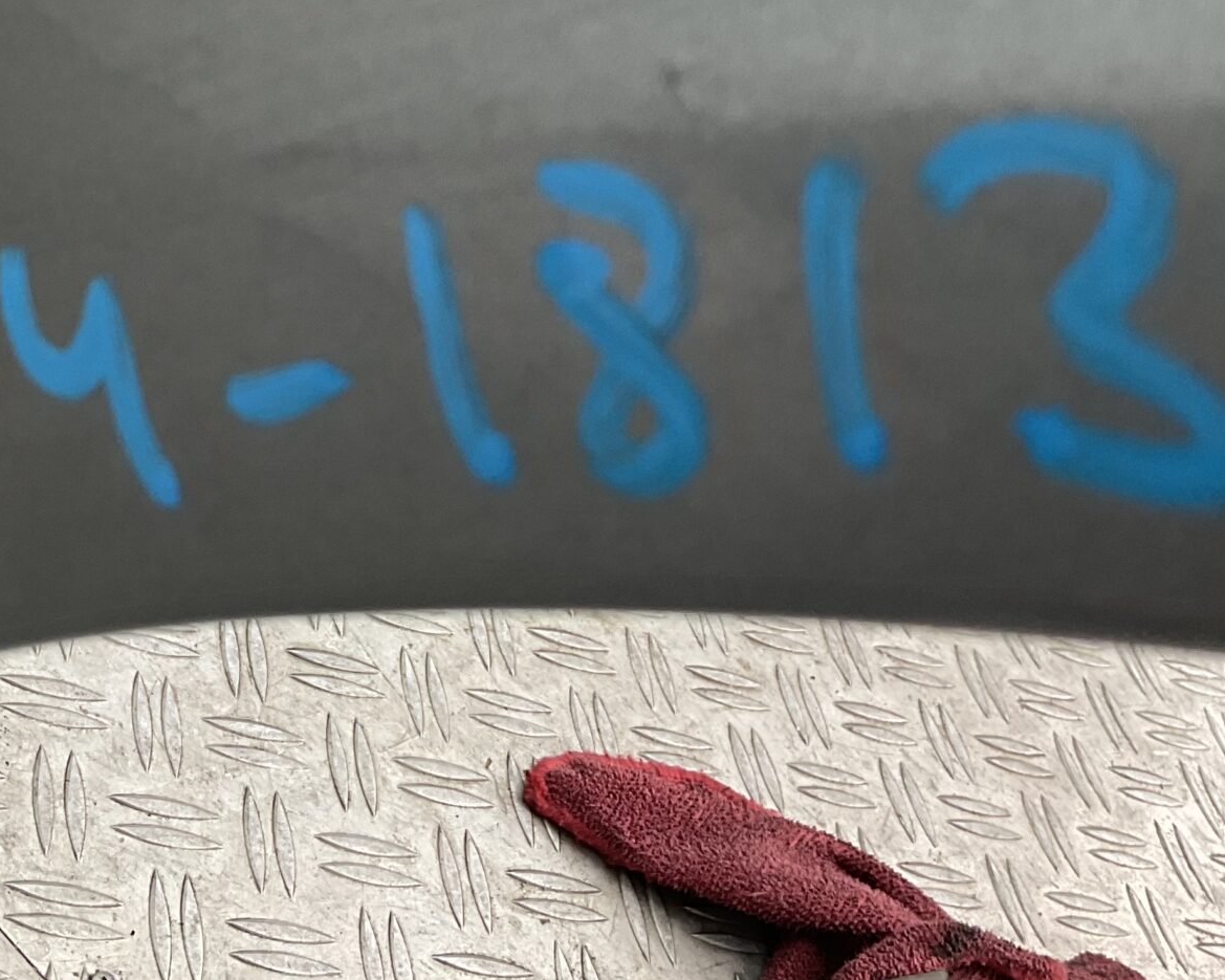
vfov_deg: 23.7
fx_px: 2248
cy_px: 35
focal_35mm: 62
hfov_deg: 30.1
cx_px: 348
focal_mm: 3
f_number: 1.8
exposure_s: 1/120
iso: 40
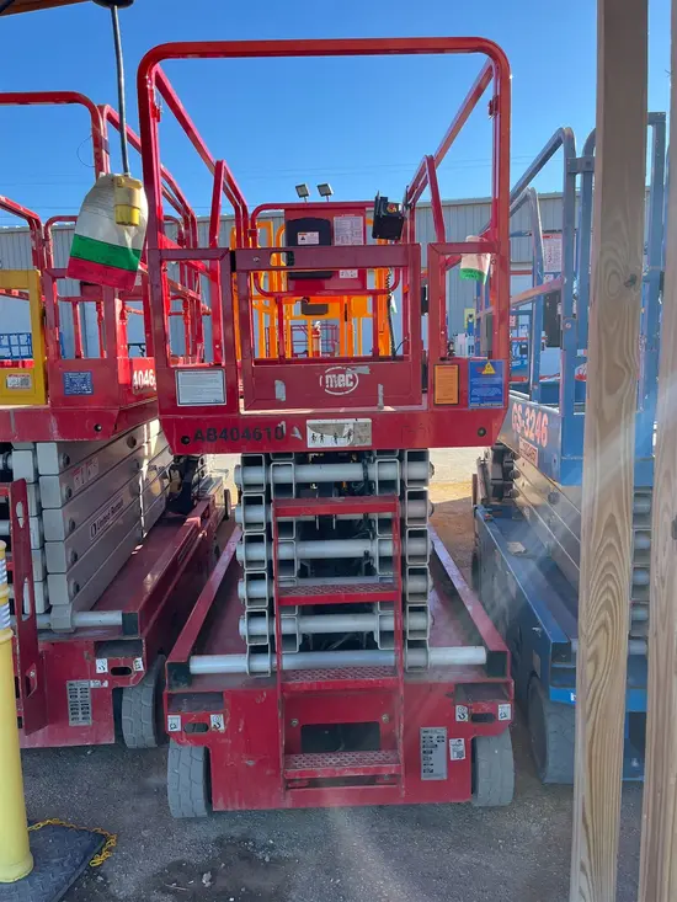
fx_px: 678
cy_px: 451
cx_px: 338
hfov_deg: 53.1
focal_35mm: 26
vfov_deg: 67.3
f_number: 1.6
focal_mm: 5.1
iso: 50
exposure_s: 1/928
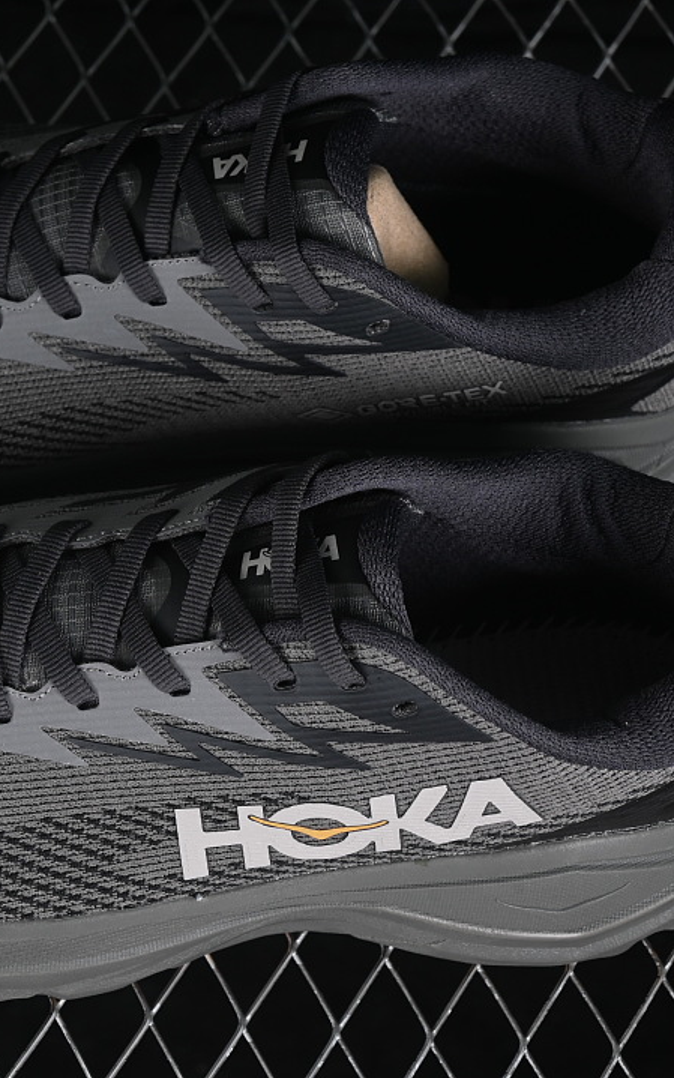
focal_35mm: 115
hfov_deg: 11.4
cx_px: 213
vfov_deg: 18.1
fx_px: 3378
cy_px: 539
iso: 160
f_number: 6.3
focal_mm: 50
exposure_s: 1/50
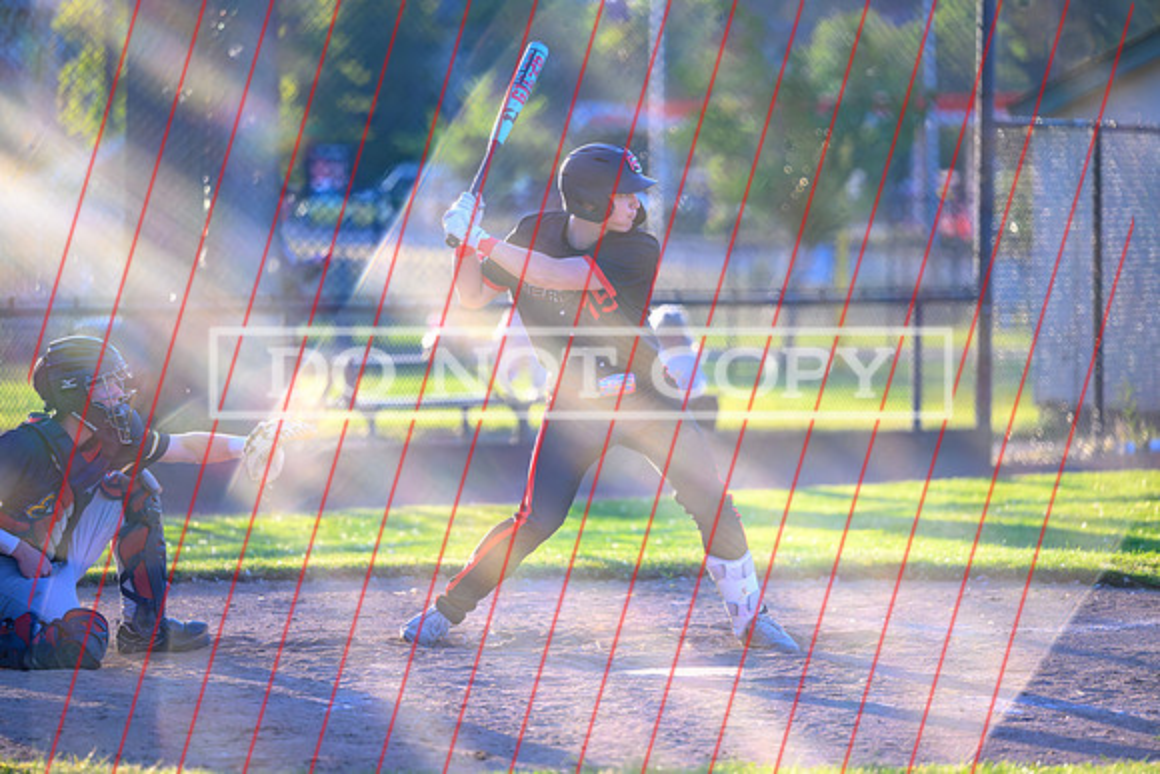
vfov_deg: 8.3
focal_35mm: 165
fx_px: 5318
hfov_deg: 12.4
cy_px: 387
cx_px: 580
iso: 800
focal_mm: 165
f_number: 2.8
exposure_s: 1/3200
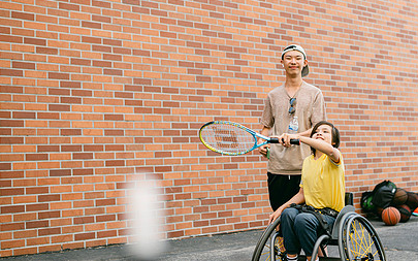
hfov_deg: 39.2
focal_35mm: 51
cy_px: 129
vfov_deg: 25.3
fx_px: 581
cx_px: 276
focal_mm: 35
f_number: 2
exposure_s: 1/800
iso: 100
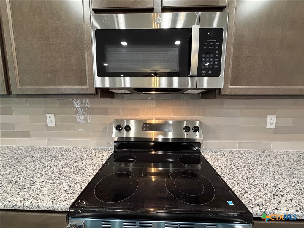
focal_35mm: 14
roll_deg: -0.3
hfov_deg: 102.1
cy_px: 114
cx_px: 152
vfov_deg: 85.7
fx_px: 123
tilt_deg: -6.2
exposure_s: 1/60
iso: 400
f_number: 2.2
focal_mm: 2.22
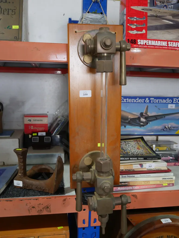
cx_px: 90
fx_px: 220
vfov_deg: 56.8
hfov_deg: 44.2
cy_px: 119
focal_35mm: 32
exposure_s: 1/60
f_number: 3.6
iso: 400
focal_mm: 16
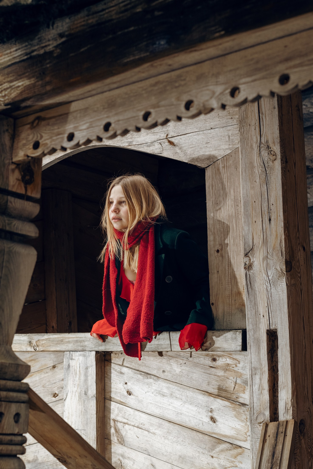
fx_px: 887
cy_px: 224
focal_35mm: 68
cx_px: 107
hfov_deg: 20.0
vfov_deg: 29.6
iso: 500
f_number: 5
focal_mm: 50
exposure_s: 1/250
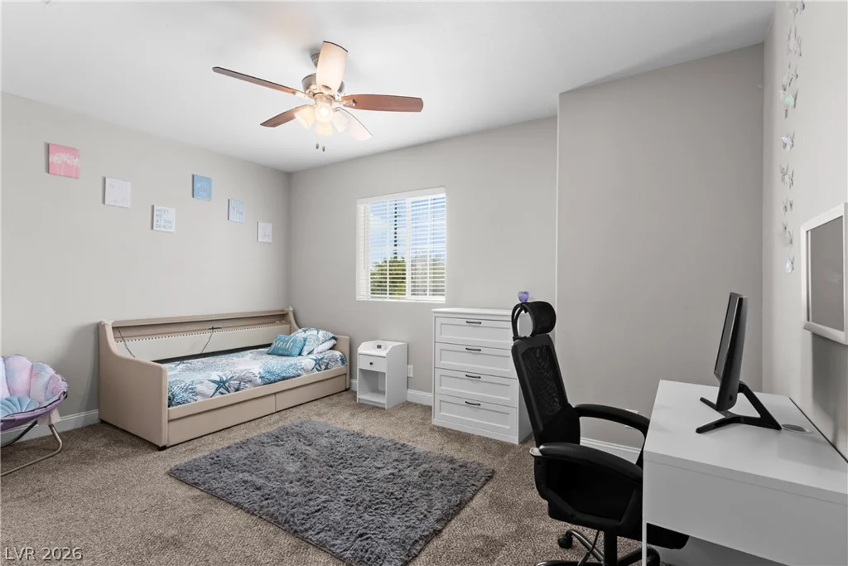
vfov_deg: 70.5
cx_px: 424
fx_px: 400
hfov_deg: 93.3
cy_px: 283
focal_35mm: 17
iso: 400
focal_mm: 17
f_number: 8
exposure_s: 1/10
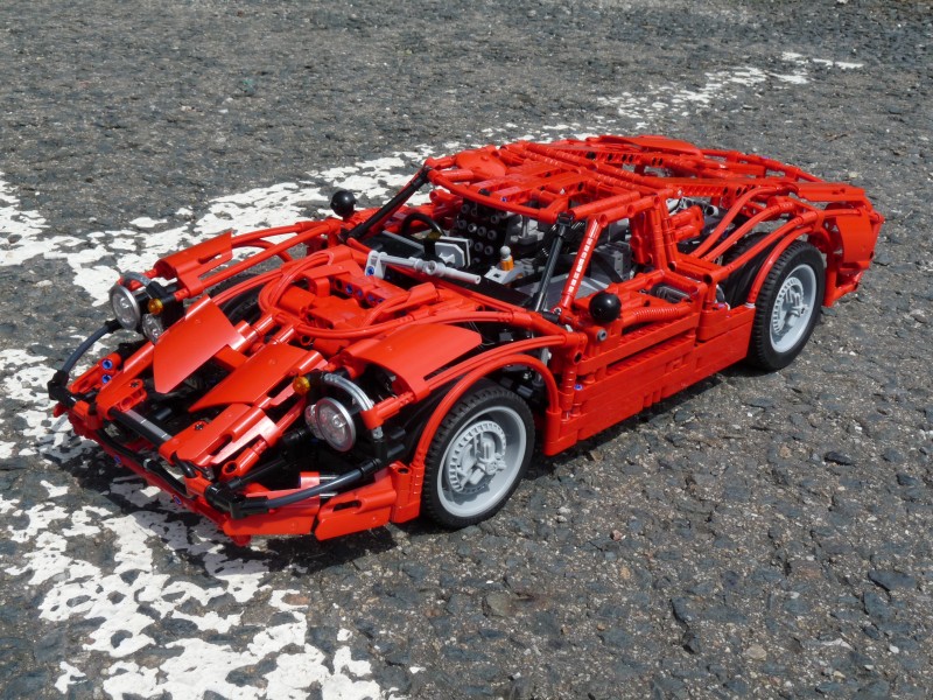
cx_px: 466
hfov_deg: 41.2
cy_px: 350
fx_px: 1240
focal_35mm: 46
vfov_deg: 31.5
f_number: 8
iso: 100
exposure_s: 1/320
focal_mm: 8.2
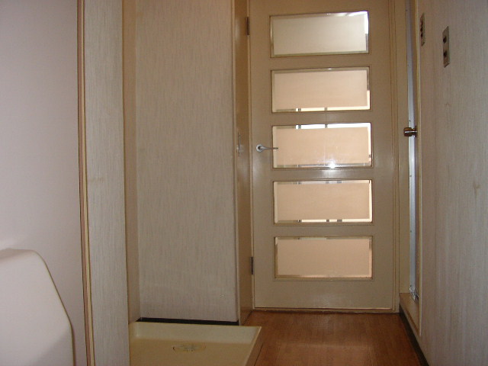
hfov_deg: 49.0
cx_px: 244
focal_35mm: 38
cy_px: 183
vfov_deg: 37.7
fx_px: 536
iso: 100
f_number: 2.9
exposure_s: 1/30
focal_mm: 5.8
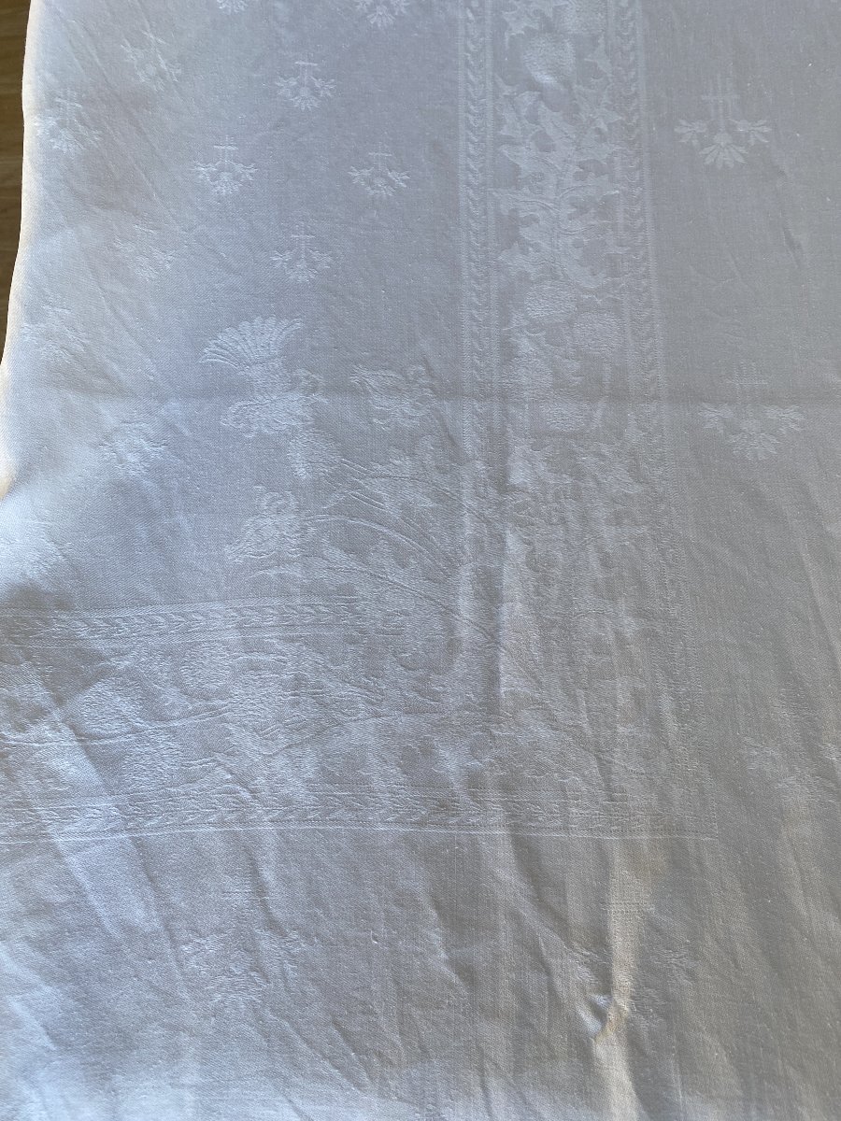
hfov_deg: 53.1
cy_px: 560
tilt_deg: -71.4
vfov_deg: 67.3
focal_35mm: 26
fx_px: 842
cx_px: 420
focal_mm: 4.25
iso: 64
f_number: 1.8
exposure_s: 1/121
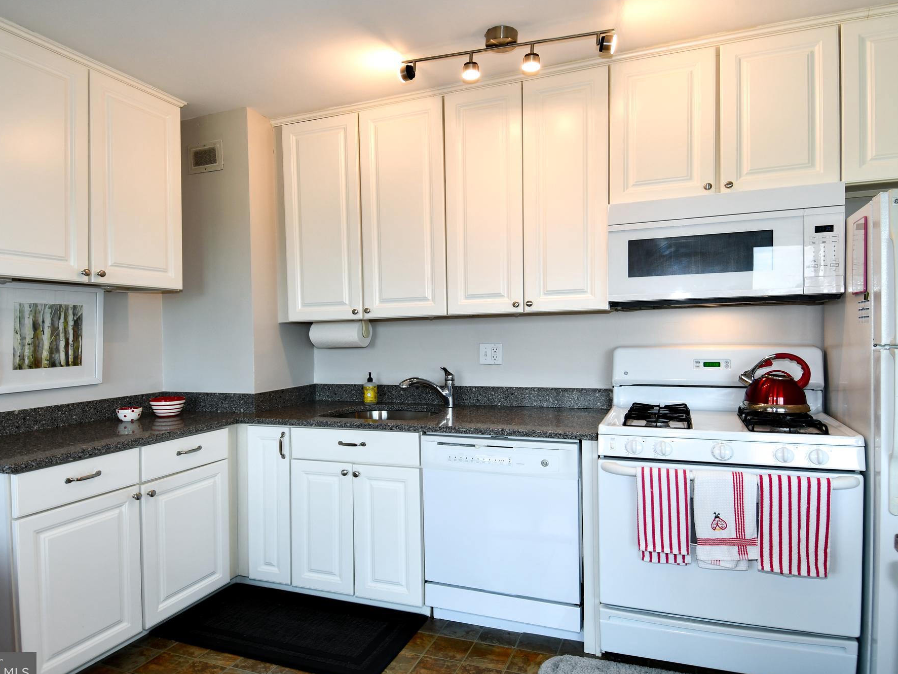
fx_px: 519
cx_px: 443
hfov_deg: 81.7
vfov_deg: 66.0
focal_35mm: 20
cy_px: 343
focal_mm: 12
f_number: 4.5
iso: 200
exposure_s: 1/80
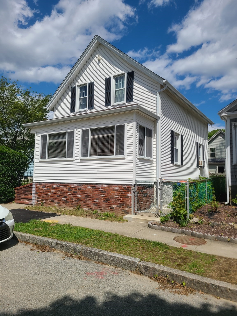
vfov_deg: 67.3
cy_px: 158
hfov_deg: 53.1
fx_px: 237
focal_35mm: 26
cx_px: 118
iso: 40
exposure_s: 1/4966
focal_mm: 5.4
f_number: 1.8
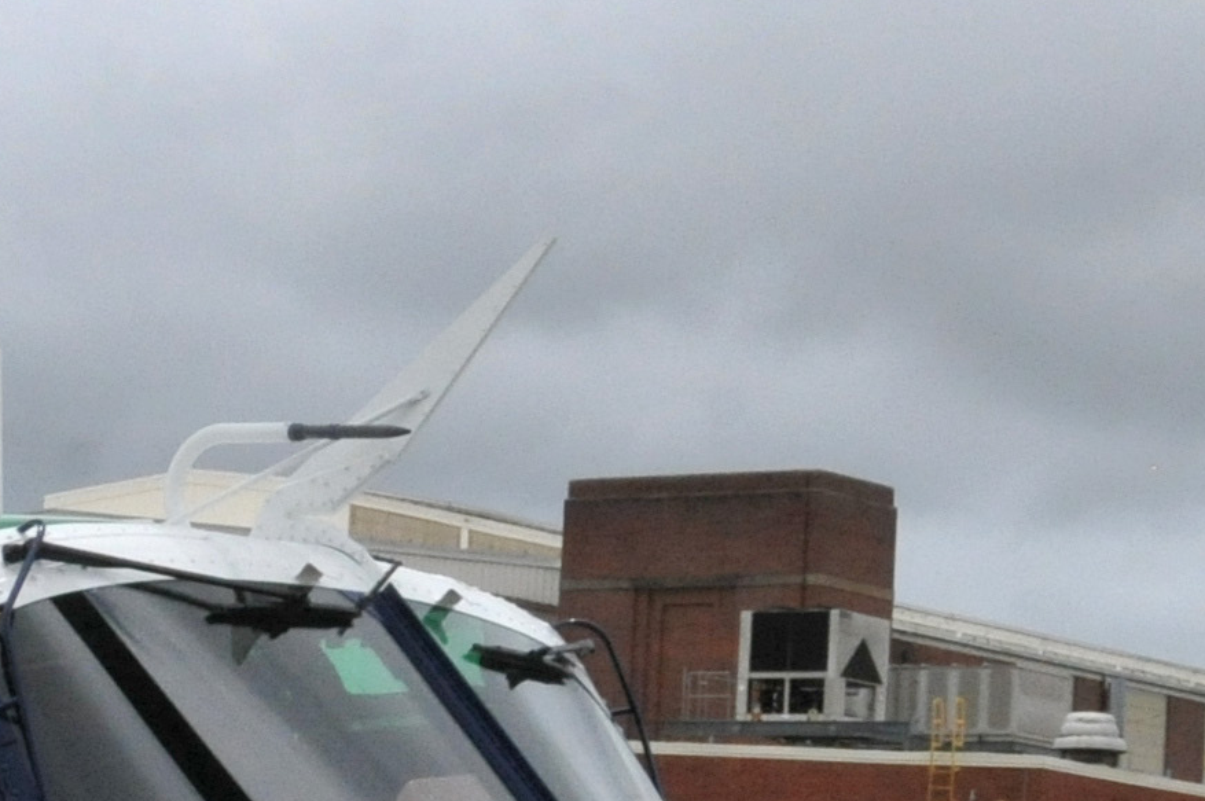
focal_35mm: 132
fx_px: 4414
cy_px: 717
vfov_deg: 10.3
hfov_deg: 14.5
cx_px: -581
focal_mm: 18
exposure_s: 1/1000
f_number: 16
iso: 800
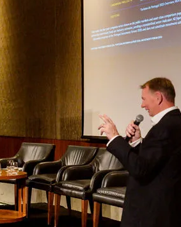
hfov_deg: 14.8
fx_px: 670
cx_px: -41
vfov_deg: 19.2
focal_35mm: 100
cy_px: 92
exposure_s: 1/500
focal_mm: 35
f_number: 2.8
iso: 6400
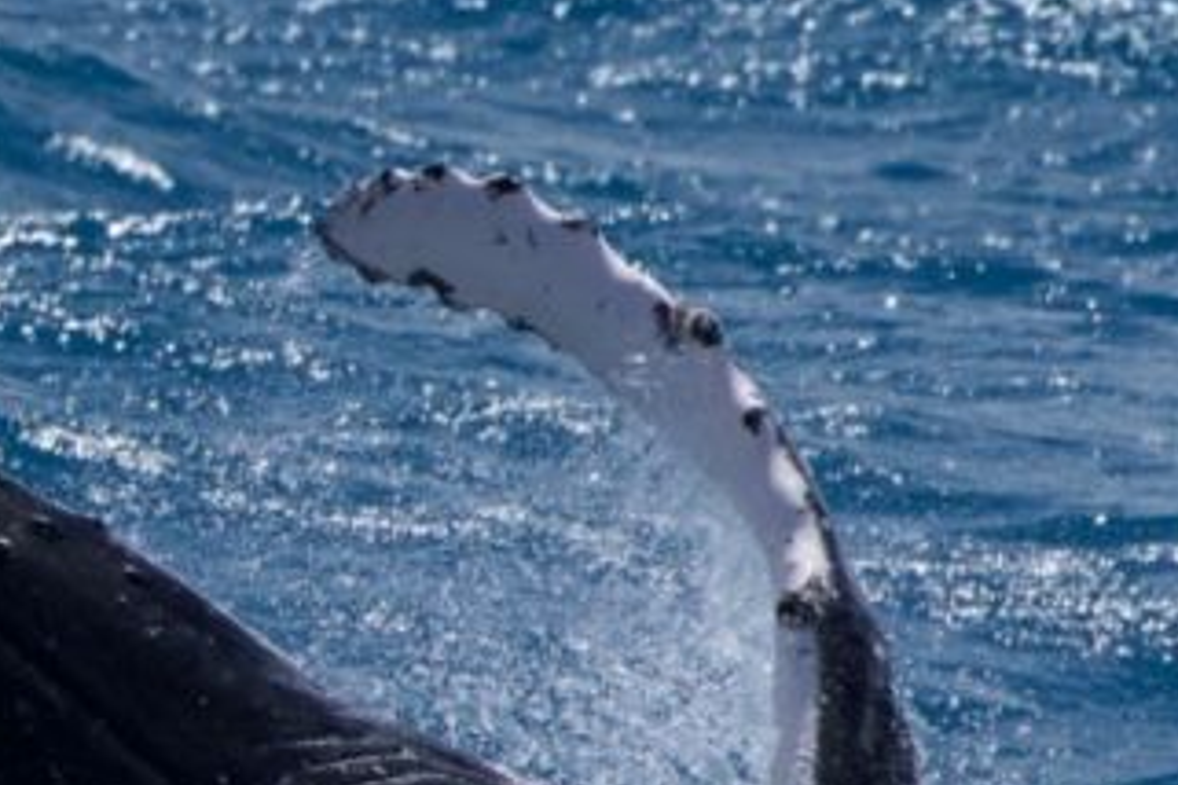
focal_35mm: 1392
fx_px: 45546
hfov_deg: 1.5
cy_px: 552
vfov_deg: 1.0
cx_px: 327
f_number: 8
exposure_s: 1/3200
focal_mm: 559
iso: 640
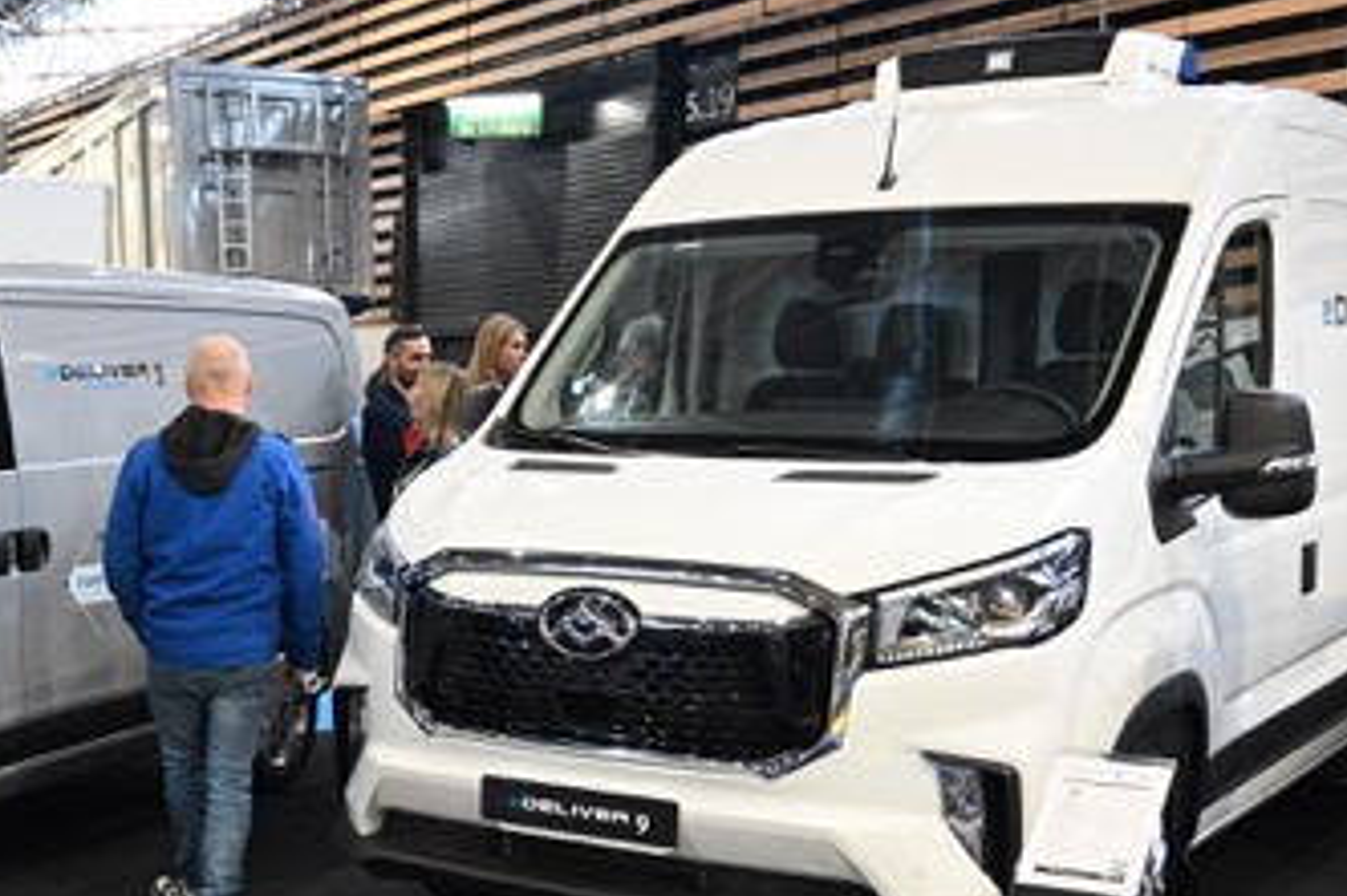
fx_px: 2019
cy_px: 639
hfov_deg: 35.8
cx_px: 284
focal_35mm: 54
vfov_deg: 24.8
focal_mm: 28
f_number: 4
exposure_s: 1/125
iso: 2200
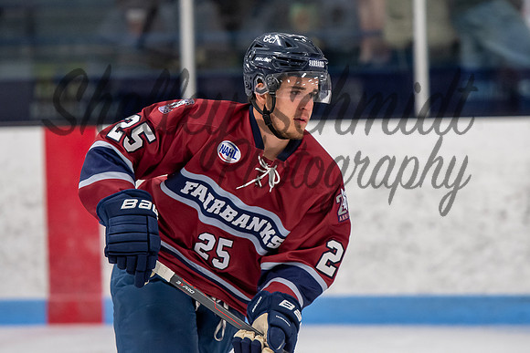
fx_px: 5957
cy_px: 129
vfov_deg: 3.4
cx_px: 267
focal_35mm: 405
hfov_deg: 5.1
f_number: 3.2
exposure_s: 1/500
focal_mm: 200
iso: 800
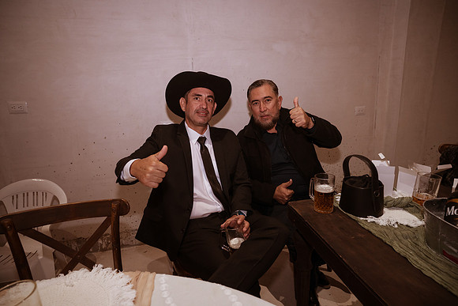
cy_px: 153
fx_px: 254
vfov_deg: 62.0
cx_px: 229
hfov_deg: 84.0
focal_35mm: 20
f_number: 4.5
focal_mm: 20
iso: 1600
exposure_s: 1/100
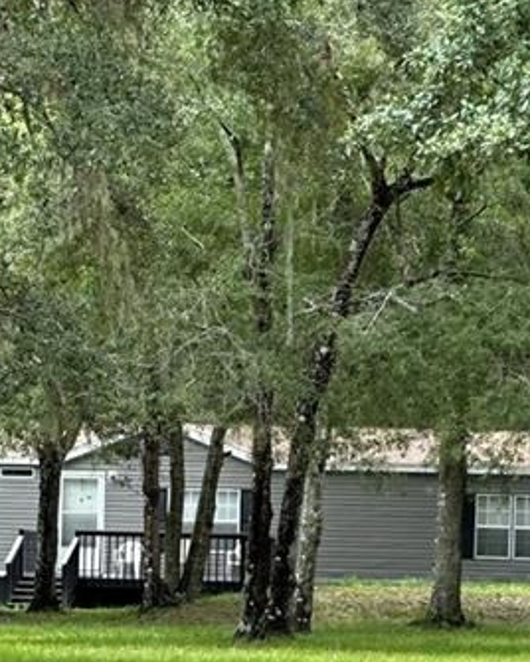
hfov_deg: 5.7
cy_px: 935
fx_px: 5274
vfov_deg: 7.1
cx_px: 680
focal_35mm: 269
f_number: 2.8
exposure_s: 1/121
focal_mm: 9
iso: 20
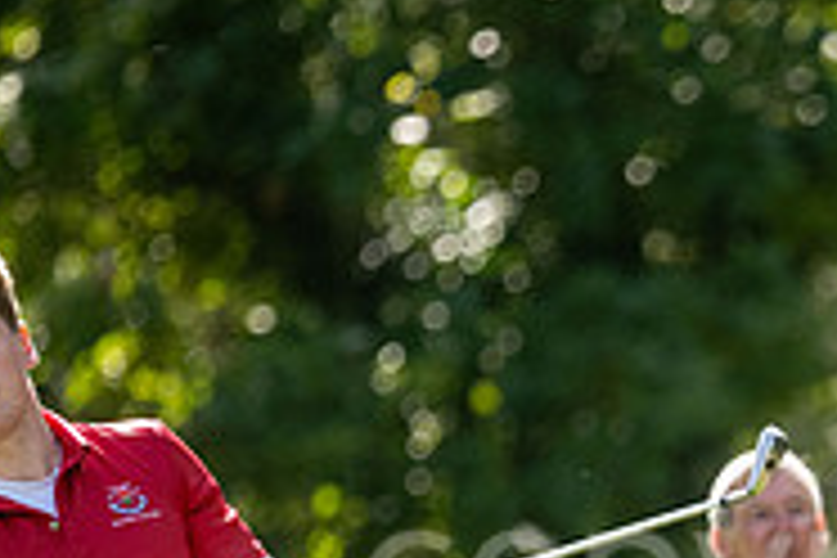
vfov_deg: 1.2
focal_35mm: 1172
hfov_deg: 1.8
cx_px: 1028
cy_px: 644
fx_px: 27247
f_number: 4
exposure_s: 1/1000
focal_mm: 300
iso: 400
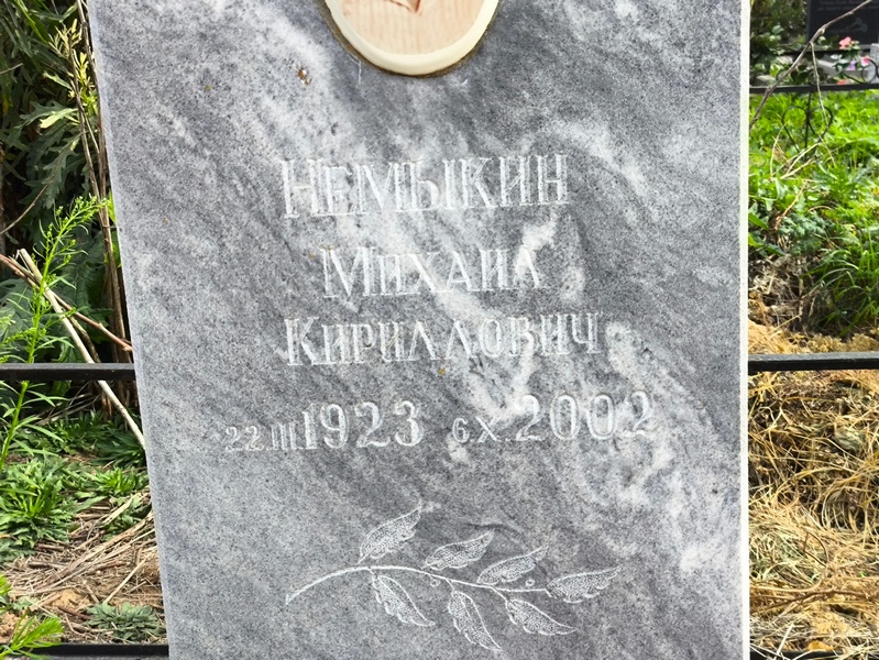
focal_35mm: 50
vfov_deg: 29.1
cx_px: 440
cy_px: 330
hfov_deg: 38.2
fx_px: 1270
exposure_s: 1/179
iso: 50
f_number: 1.7
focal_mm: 4.71
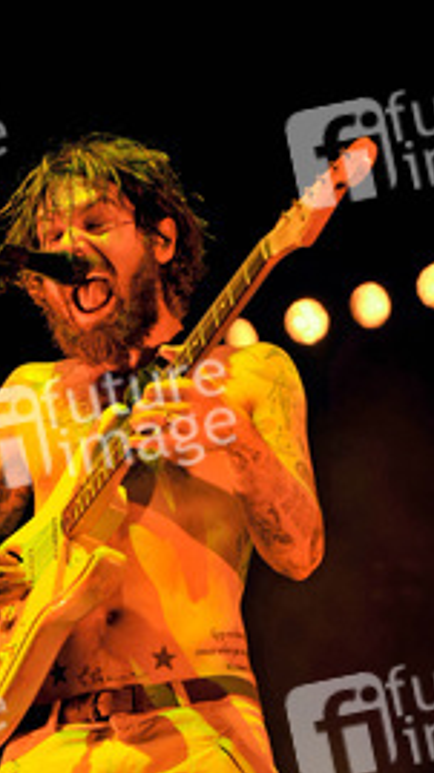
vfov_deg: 20.0
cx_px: 172
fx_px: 2172
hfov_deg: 11.4
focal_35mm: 106
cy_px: 572
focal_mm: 68
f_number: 2.8
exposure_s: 1/125
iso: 400
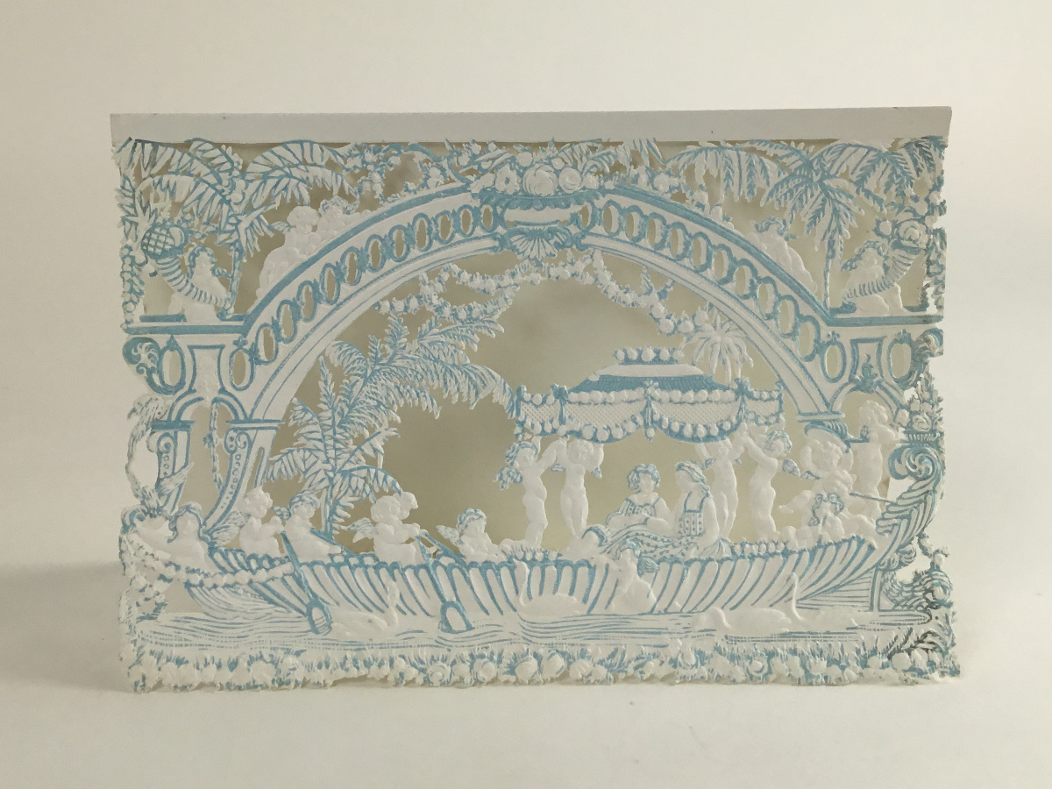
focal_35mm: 31
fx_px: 942
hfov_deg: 58.4
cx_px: 526
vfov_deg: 45.4
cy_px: 394
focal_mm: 3.3
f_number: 2.4
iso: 25
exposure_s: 1/578
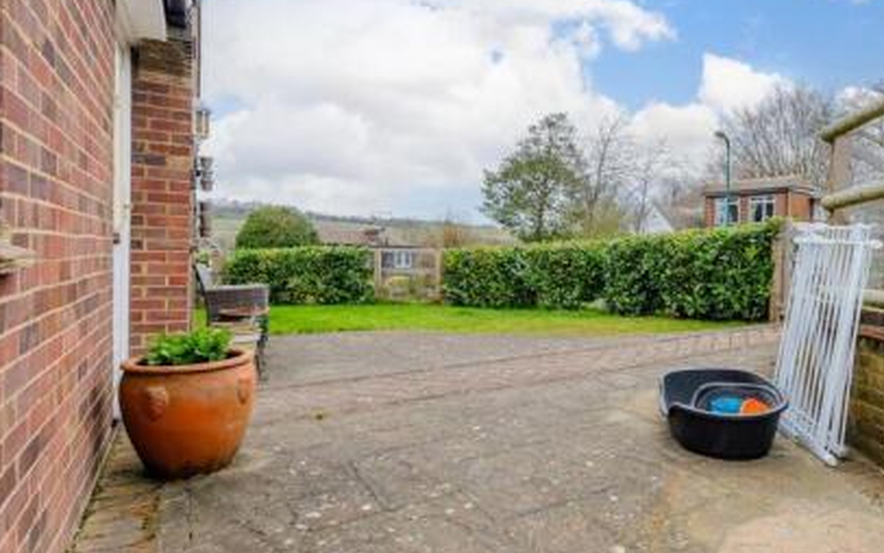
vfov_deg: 53.0
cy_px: 273
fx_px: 554
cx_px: 635
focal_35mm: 23
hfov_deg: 73.1
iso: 400
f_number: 8
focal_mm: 14
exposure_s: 1/320
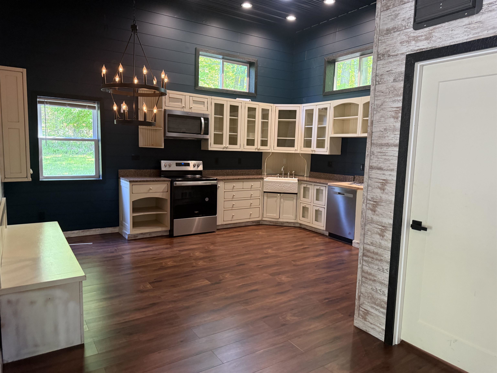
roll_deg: -2.8
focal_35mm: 24
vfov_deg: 56.8
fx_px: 345
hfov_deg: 71.6
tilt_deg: -6.2
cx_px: 248
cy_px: 186
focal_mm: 6.76
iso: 400
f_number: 1.78
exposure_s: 1/60
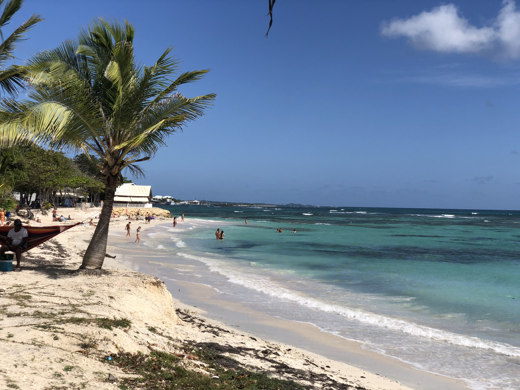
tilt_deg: +1.2
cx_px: 260
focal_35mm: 52
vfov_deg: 28.0
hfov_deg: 36.8
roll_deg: -0.1
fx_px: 781
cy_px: 195
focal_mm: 6
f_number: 2.4
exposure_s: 1/2288
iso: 16
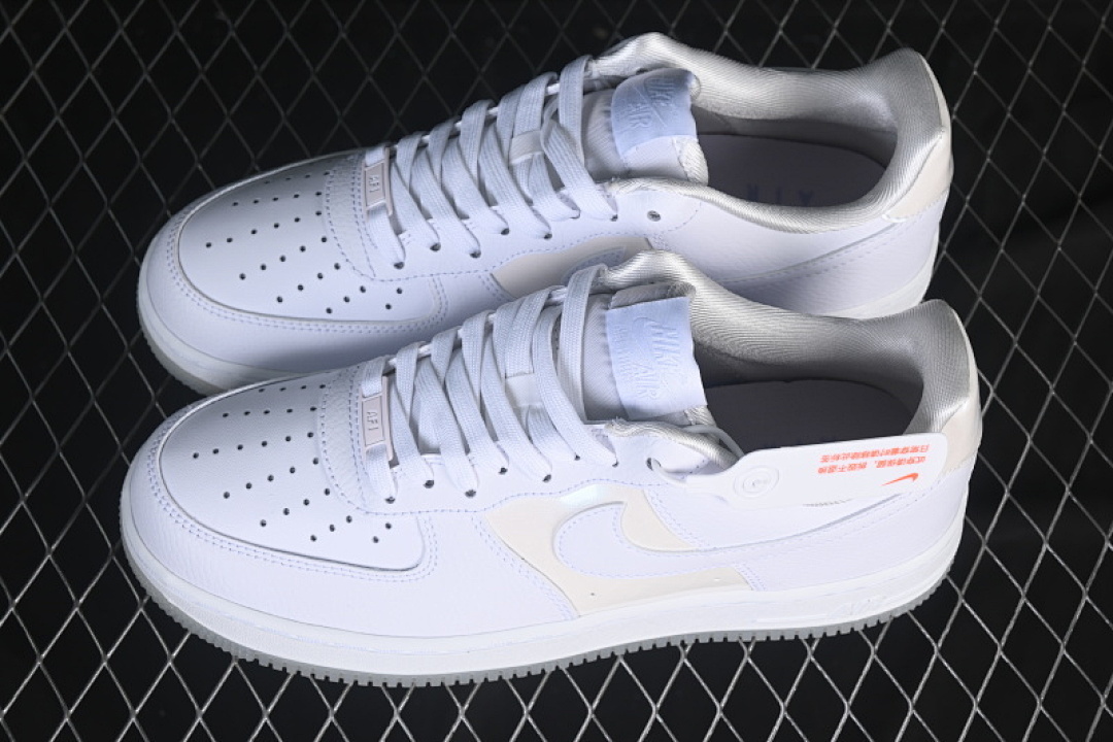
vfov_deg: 18.2
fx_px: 2319
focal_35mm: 75
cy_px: 371
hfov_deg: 27.0
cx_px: 556
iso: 160
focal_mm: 50
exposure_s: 1/60
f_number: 8
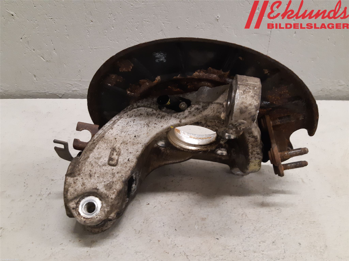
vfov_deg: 53.1
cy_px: 130
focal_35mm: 26
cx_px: 174
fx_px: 262
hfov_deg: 67.3
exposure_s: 1/50
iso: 200
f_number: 1.7
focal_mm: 3.93
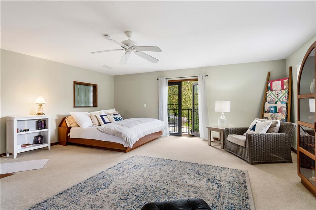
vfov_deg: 67.3
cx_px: 158
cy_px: 105
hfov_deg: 90.0
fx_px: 158
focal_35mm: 18
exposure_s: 1/3
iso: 400
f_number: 8
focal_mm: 18
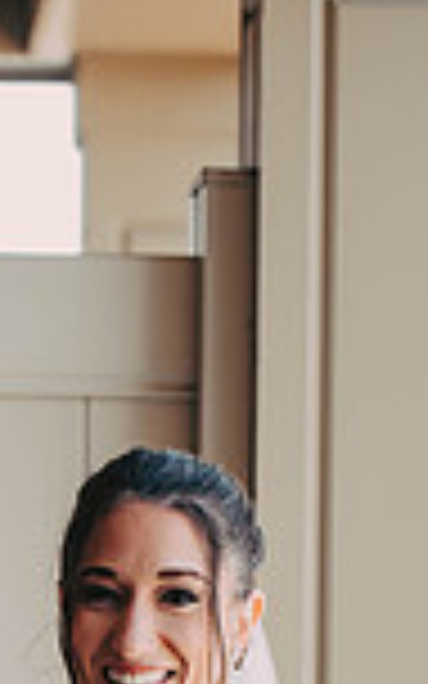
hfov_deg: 5.4
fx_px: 4516
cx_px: -14
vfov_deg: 8.5
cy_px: 918
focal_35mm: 242
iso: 320
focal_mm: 80
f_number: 2.8
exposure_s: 1/250
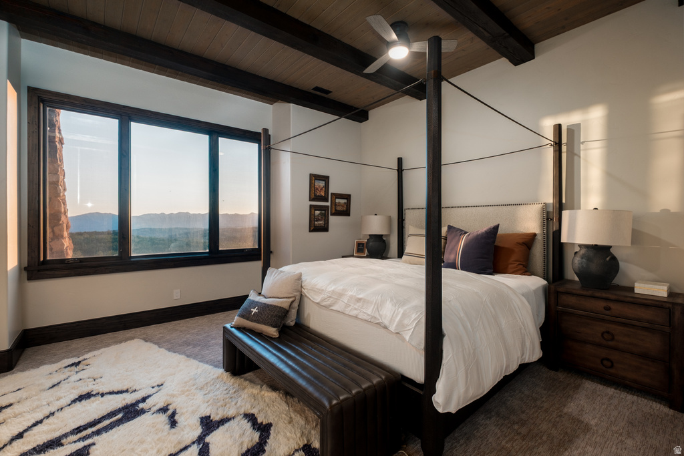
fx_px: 285
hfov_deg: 100.4
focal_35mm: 15
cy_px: 228
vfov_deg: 77.3
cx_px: 342
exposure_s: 1/125
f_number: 6.4
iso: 400
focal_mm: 10
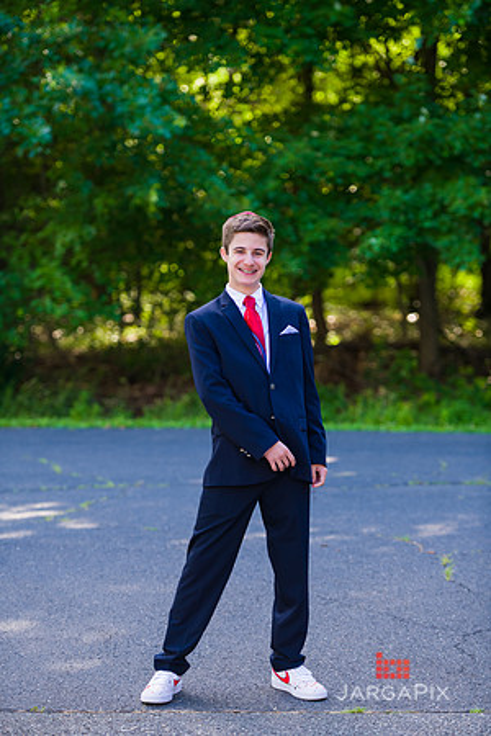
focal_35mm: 105
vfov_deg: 19.5
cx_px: 246
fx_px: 2148
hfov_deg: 13.0
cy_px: 368
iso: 200
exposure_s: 1/200
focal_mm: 105
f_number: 3.2
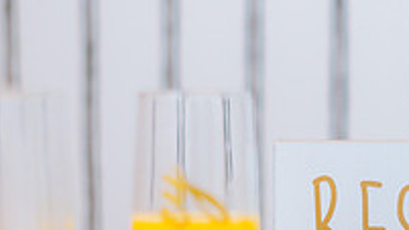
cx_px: 358
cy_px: 295
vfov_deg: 7.9
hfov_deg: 14.1
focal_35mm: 151
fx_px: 1637
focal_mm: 50
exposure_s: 1/250
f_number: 2
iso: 1000
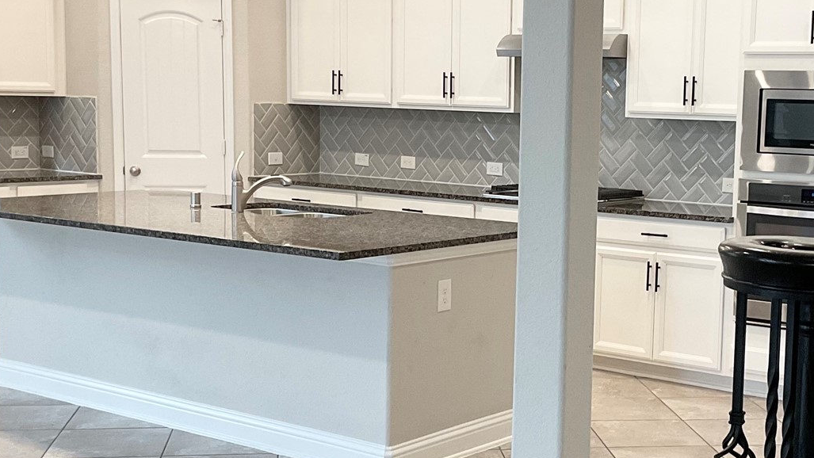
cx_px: 542
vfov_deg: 19.1
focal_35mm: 63
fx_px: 1360
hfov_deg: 33.0
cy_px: 264
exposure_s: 1/60
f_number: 1.8
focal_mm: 3
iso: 100
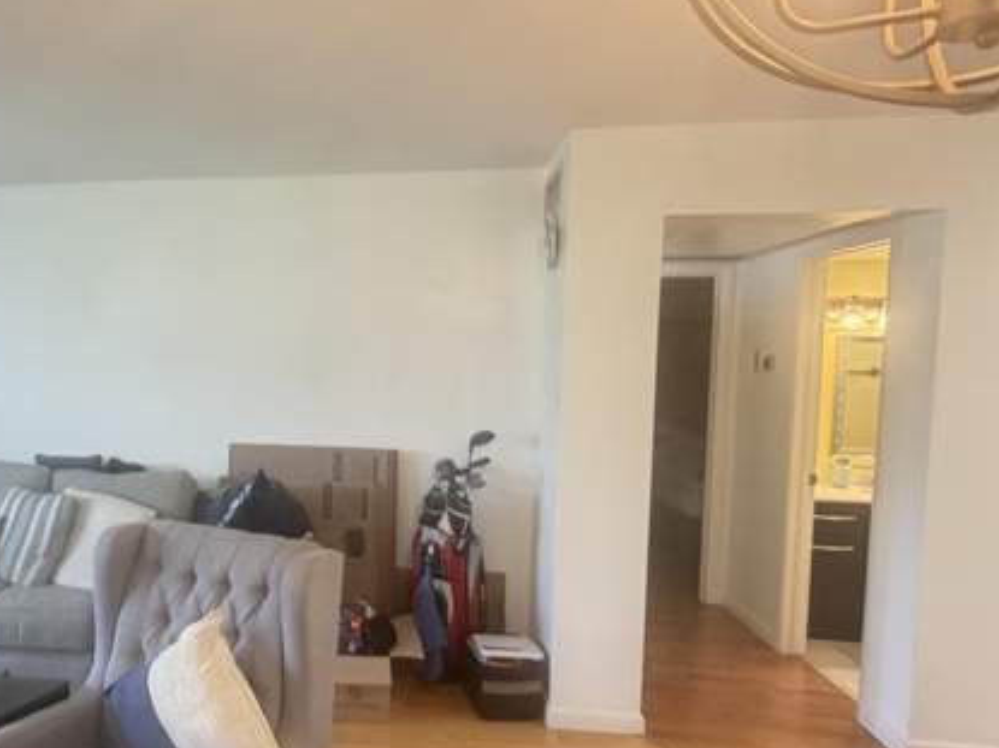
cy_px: 402
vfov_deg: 51.3
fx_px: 779
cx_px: 274
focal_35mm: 27
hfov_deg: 62.3
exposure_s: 1/60
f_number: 2.2
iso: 320
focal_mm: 2.22
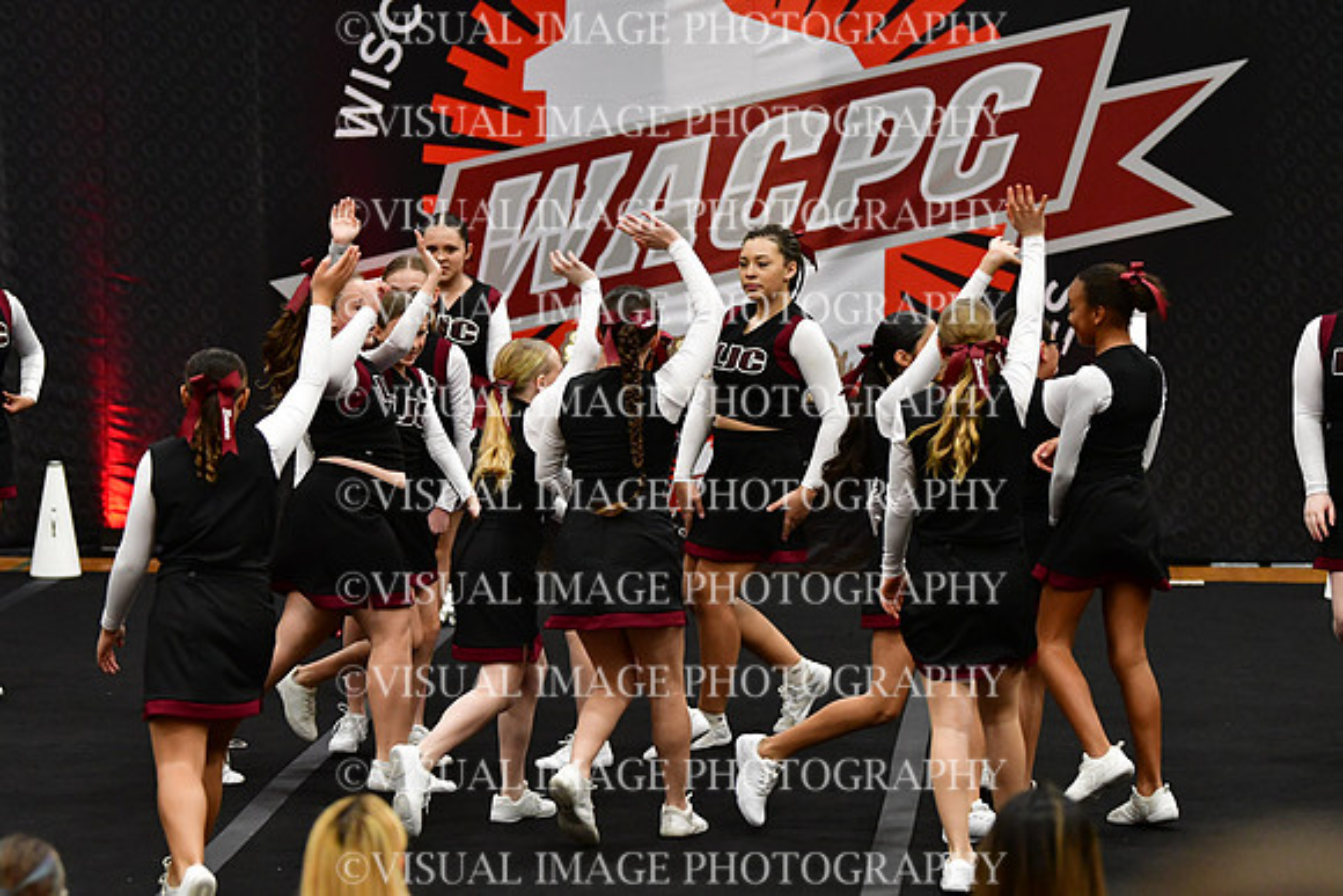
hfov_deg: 13.4
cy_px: 448
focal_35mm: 153
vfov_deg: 9.0
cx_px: 672
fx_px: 5709
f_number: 2.8
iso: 4000
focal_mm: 102
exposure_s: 1/800
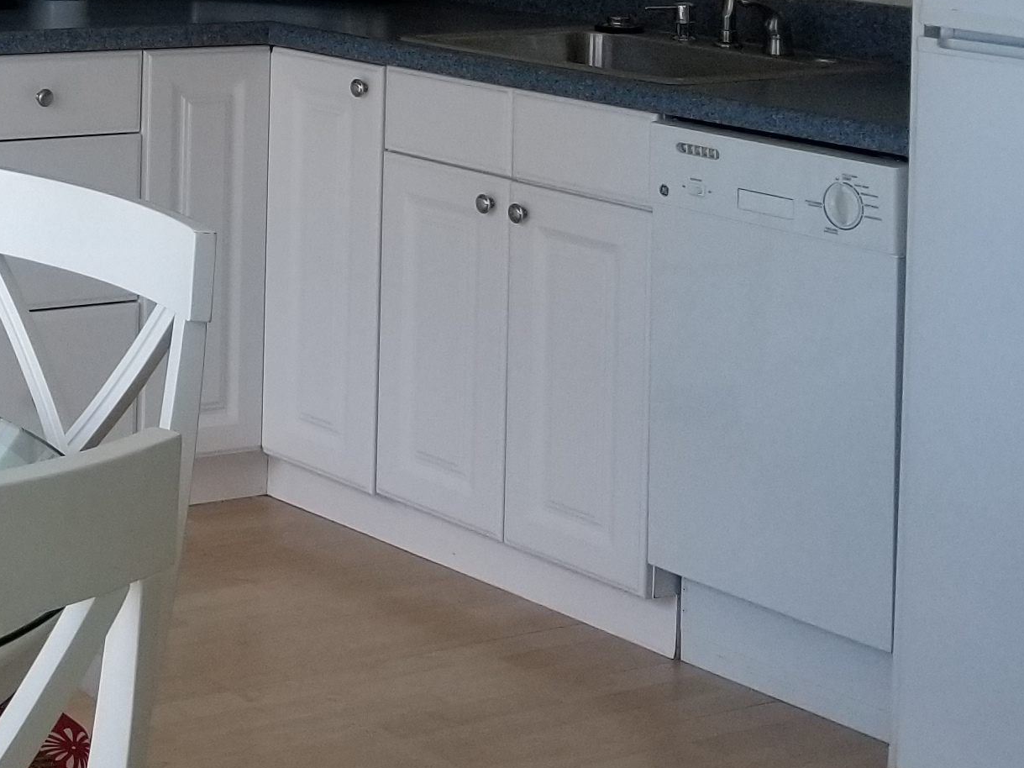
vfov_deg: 16.4
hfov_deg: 20.4
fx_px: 2544
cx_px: -370
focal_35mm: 86
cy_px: -188
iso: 50
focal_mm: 4.3
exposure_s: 1/124
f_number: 1.7
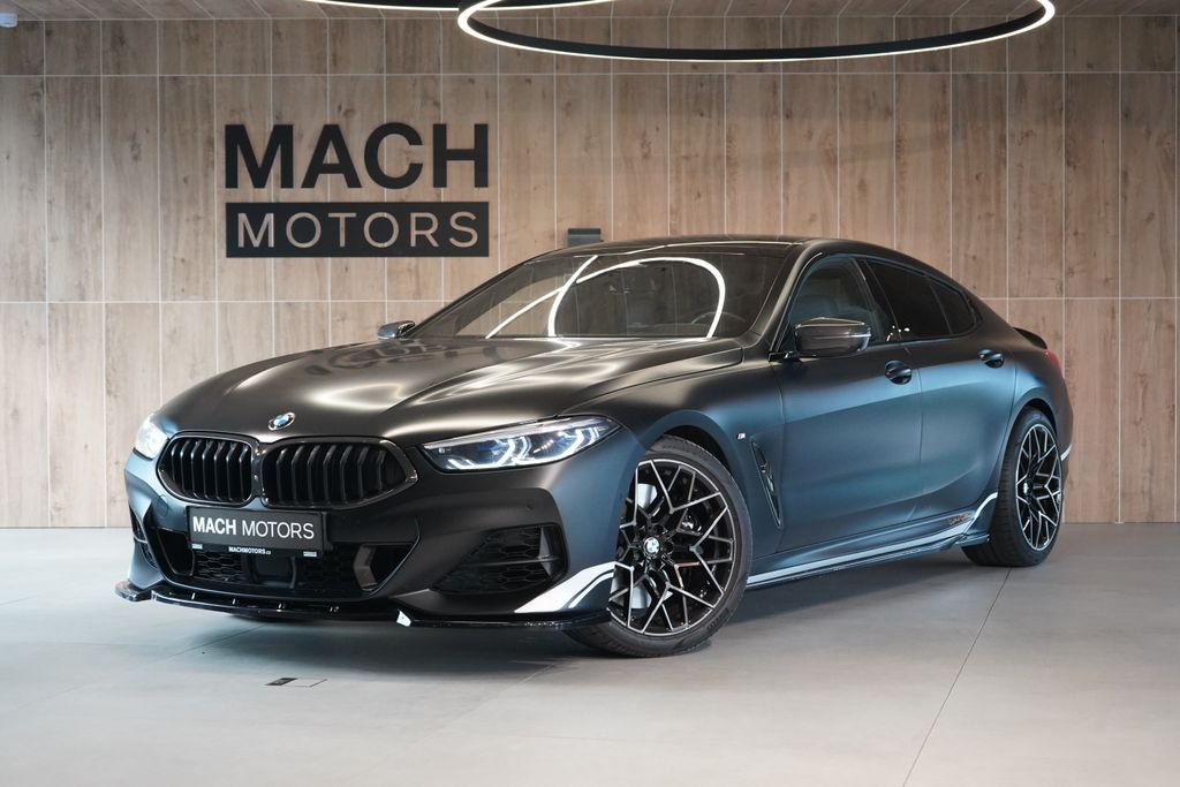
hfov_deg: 32.9
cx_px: 590
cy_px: 394
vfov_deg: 22.3
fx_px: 2000
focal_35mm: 61
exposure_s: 1/160
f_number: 5.6
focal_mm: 61
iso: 5000
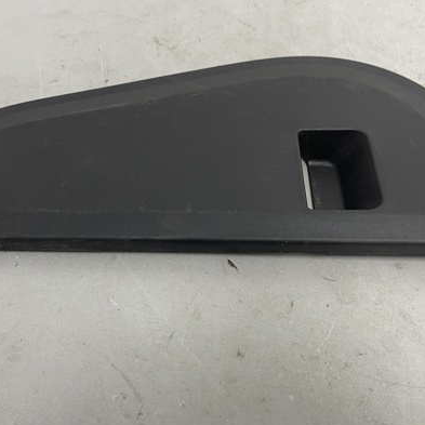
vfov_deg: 46.0
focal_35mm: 36
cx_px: 168
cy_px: 224
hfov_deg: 45.8
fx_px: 500
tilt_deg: -51.5
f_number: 1.6
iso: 125
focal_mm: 5.1
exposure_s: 1/50
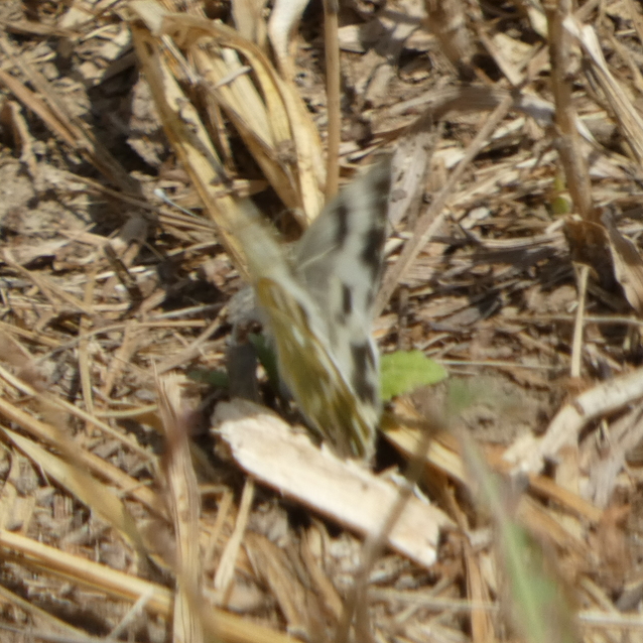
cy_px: 322
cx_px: 328
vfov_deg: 1.2
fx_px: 29821
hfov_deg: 1.2
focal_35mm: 1419
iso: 80
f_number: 5.9
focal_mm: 215
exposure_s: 1/250
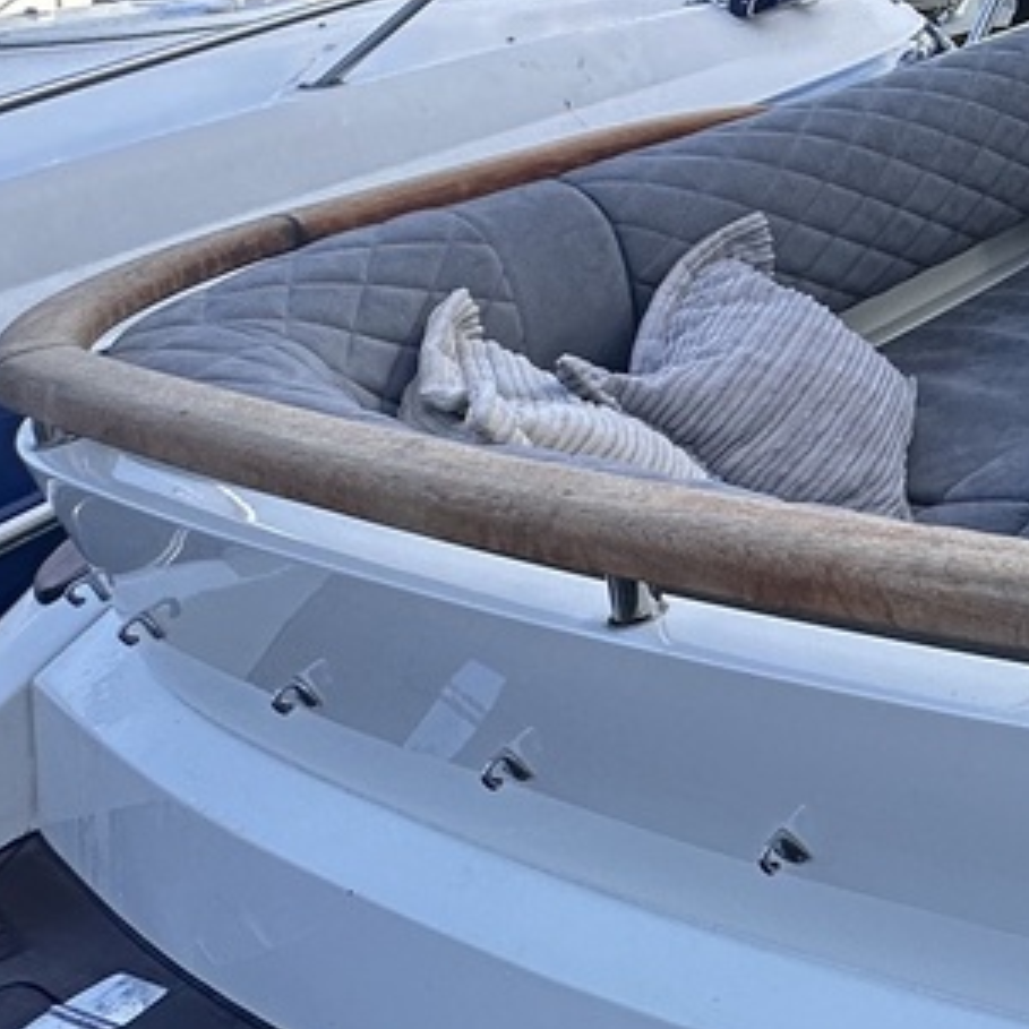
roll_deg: +1.8
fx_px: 1648
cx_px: 1729
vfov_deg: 30.2
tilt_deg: -4.6
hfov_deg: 23.4
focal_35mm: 49
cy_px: -166
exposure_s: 1/170
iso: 40
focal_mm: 2.22
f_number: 2.2
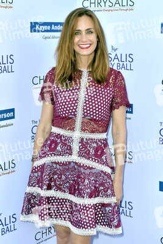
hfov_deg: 19.5
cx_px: 82
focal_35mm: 70
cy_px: 122
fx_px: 475
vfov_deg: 28.8
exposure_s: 1/250
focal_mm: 70
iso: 200
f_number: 6.3
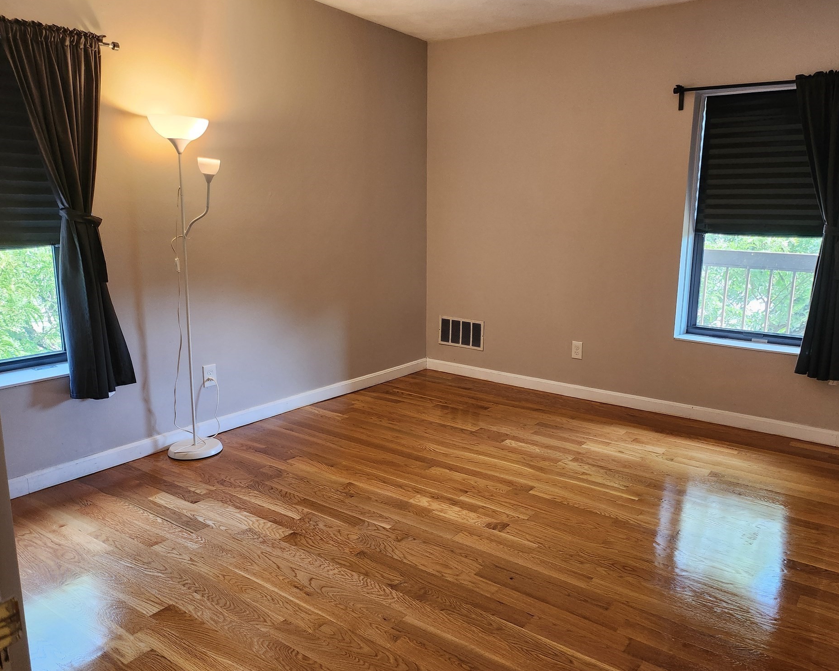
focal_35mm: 26
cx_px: 464
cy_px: 336
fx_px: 646
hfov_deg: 65.9
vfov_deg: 54.9
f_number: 1.8
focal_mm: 5
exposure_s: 1/120
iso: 500
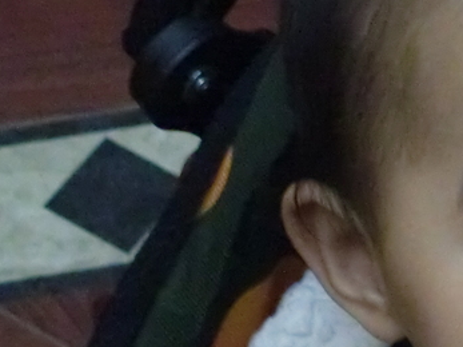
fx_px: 3516
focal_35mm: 263
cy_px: 259
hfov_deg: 7.5
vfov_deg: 5.6
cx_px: 484
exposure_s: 1/25
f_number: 4.8
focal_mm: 15.7
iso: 1600
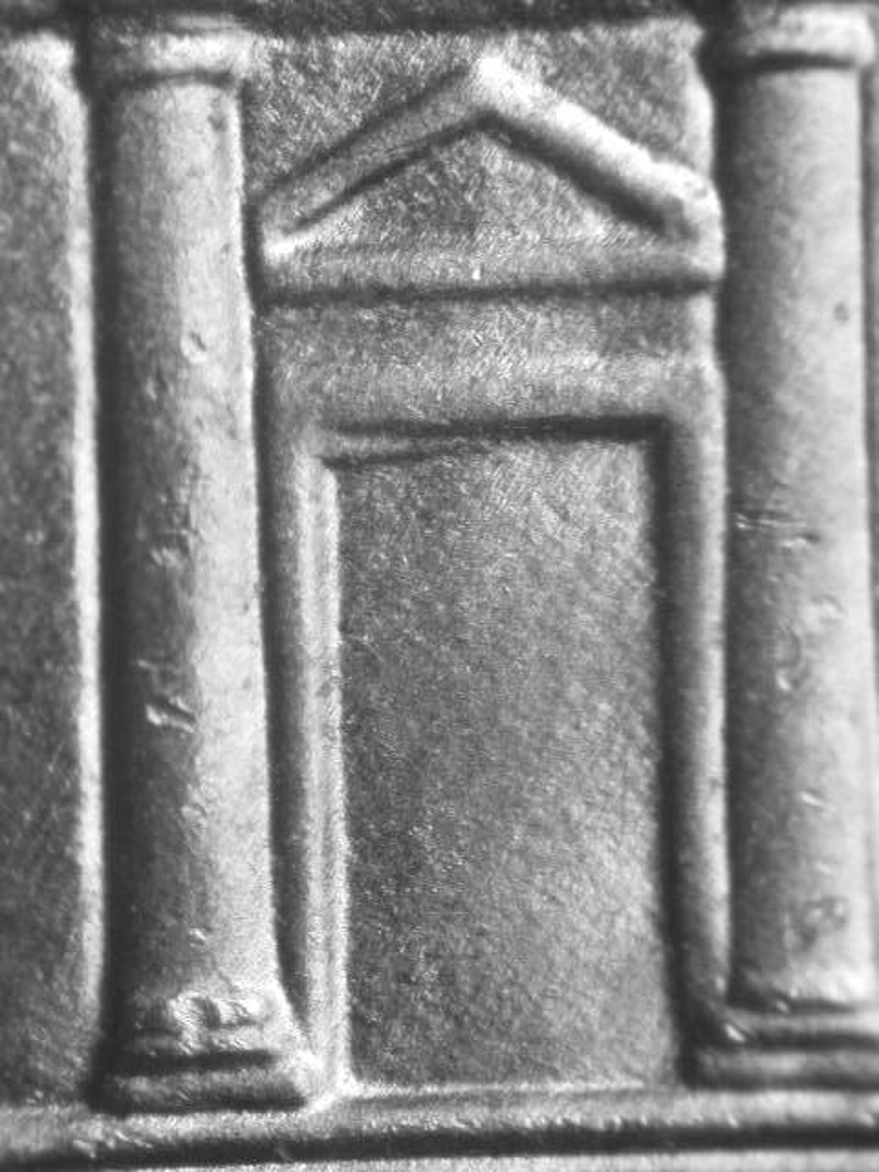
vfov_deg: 15.5
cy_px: 586
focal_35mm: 127
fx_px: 4300
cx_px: 440
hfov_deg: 11.7
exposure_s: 1/14.4
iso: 100
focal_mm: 26.4
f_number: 4.5
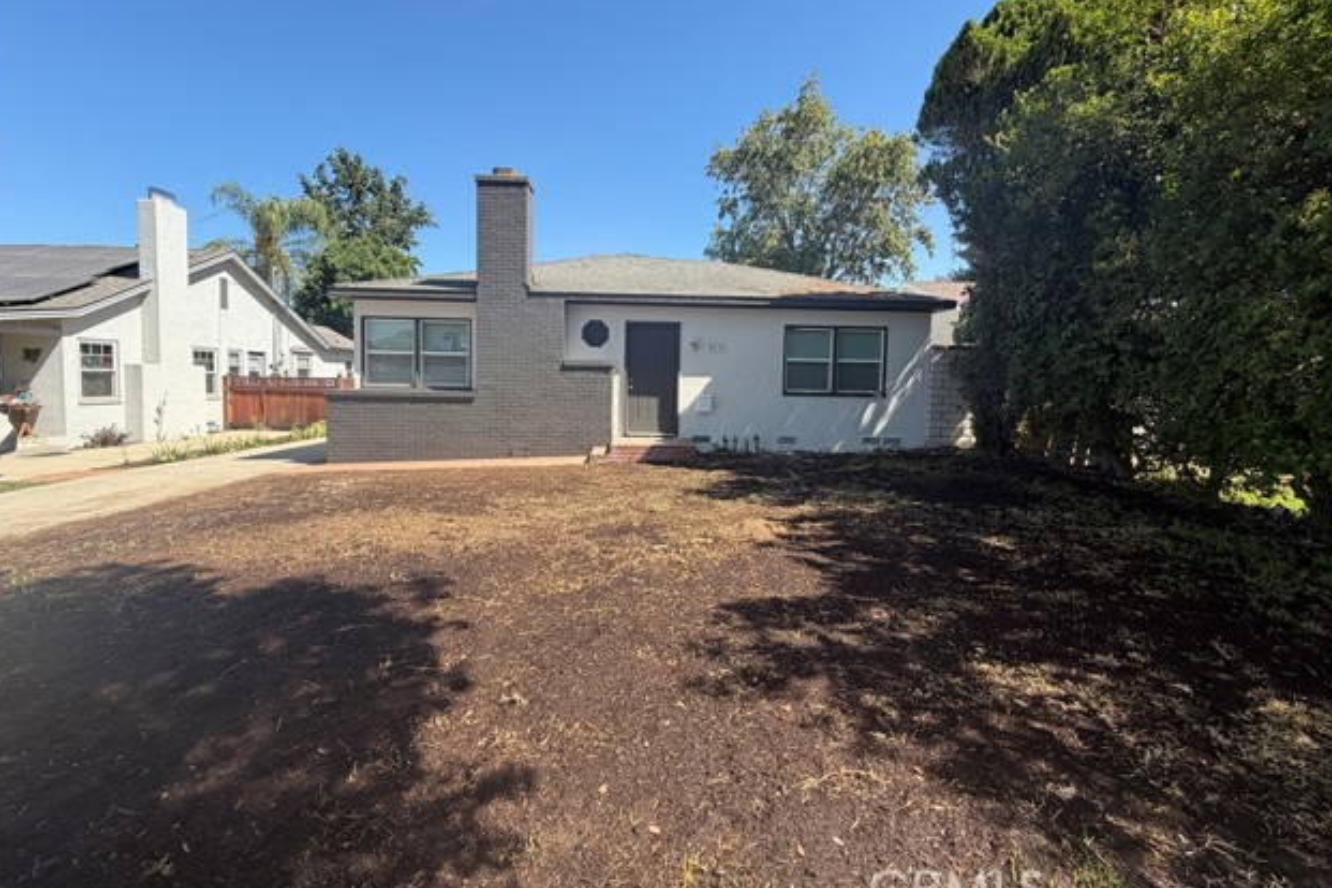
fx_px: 555
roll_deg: -1.2
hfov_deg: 100.4
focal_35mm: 15
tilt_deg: -2.9
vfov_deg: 77.2
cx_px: 667
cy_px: 405
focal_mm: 2.22
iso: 40
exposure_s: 1/619
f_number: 2.2
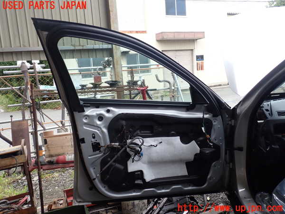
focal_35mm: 30
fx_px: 247
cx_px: 142
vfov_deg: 46.8
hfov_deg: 60.0
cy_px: 107
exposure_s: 1/160
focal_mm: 5.4
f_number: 3.2
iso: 100
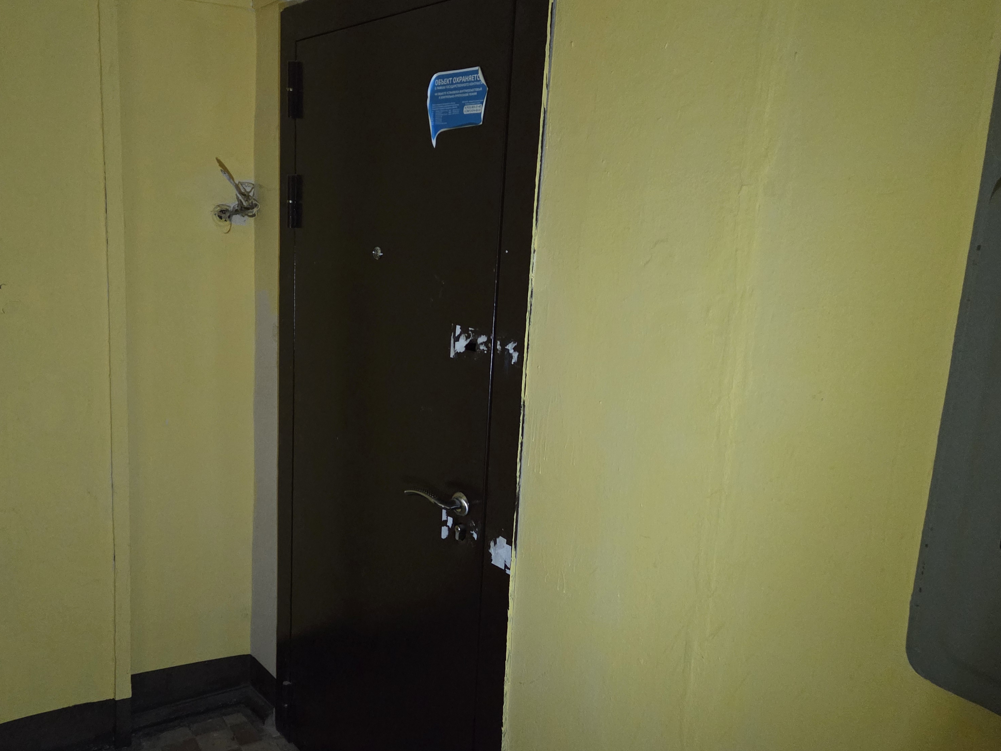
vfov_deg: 45.4
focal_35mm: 31
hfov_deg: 57.6
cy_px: 376
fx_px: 896
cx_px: 374
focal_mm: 5.4
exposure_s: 1/50
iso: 1250
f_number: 1.8
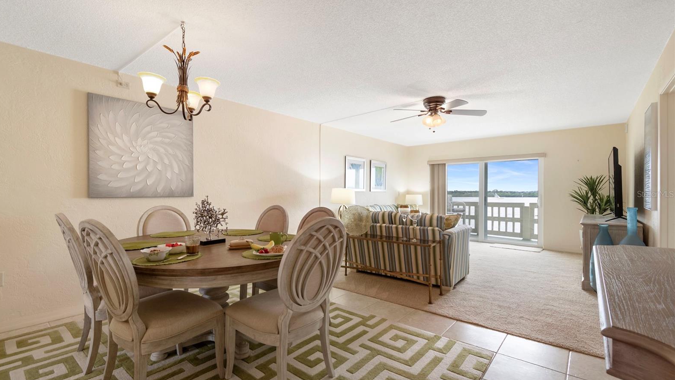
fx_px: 286
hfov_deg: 99.4
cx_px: 332
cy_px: 194
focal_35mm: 16
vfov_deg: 67.1
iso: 320
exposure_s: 1/5
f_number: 7.1
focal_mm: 10
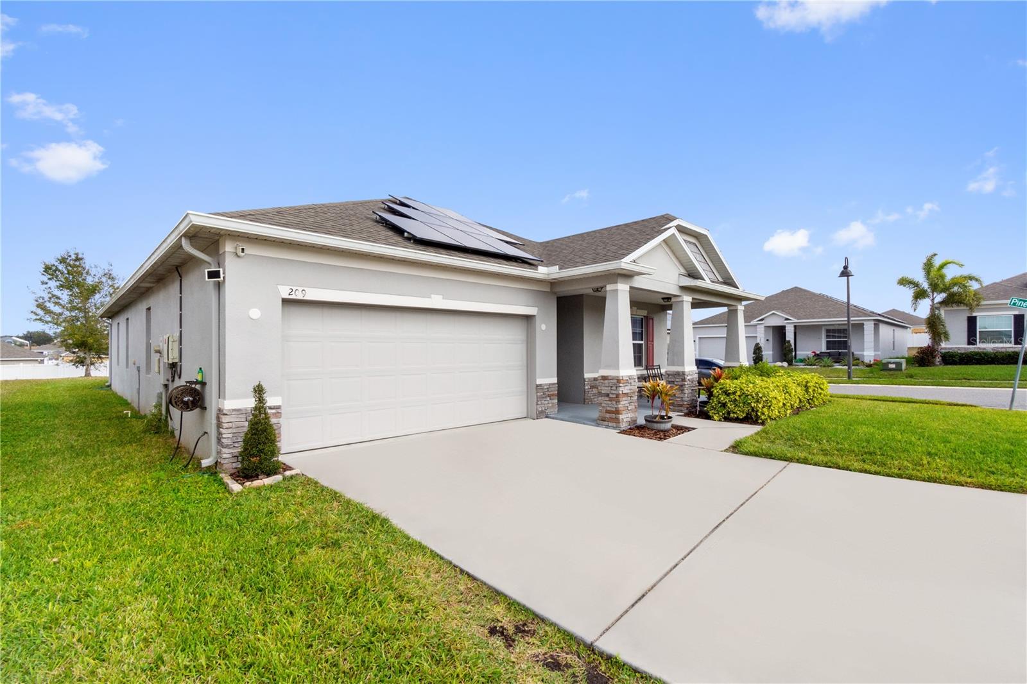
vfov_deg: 77.3
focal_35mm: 15
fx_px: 428
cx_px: 514
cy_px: 342
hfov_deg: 100.4
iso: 320
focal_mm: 10
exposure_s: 1/160
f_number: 10
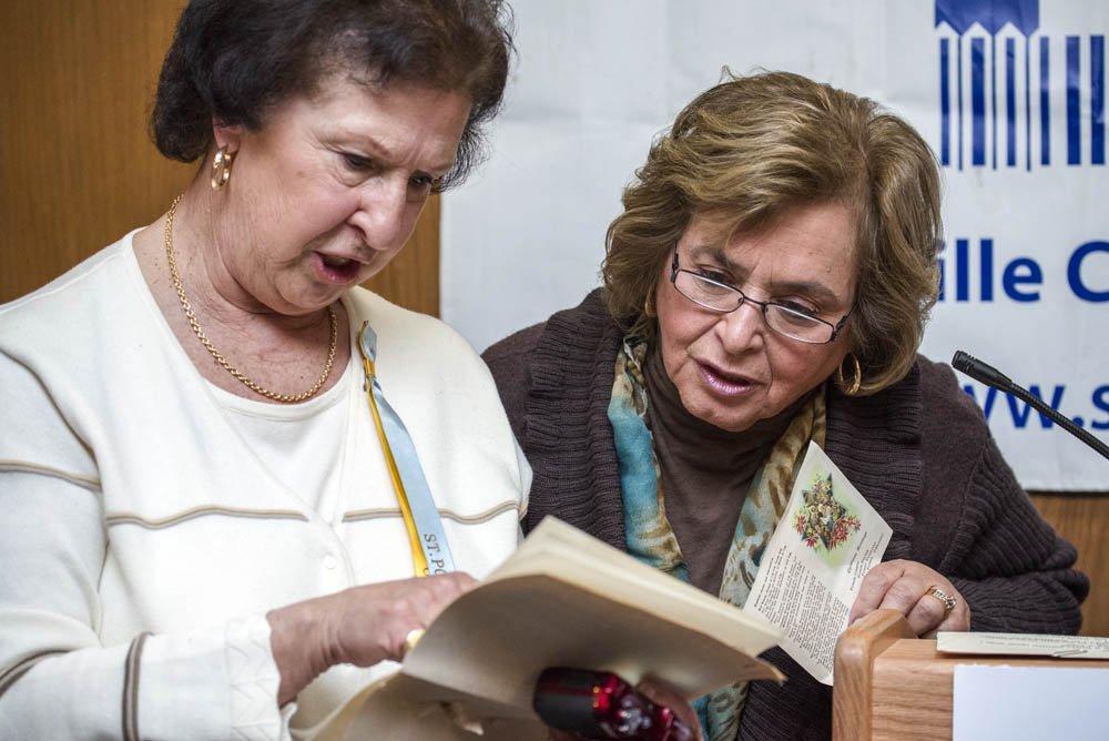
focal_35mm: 70
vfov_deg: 19.5
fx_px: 2158
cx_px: 554
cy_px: 370
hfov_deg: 28.8
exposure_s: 1/125
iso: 4000
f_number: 4.5
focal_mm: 70
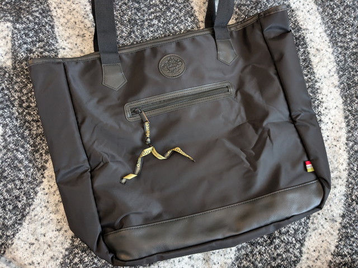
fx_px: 279
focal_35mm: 27
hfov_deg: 65.3
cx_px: 179
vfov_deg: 51.4
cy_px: 134
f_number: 1.73
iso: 357
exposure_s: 1/33.4
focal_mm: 4.38
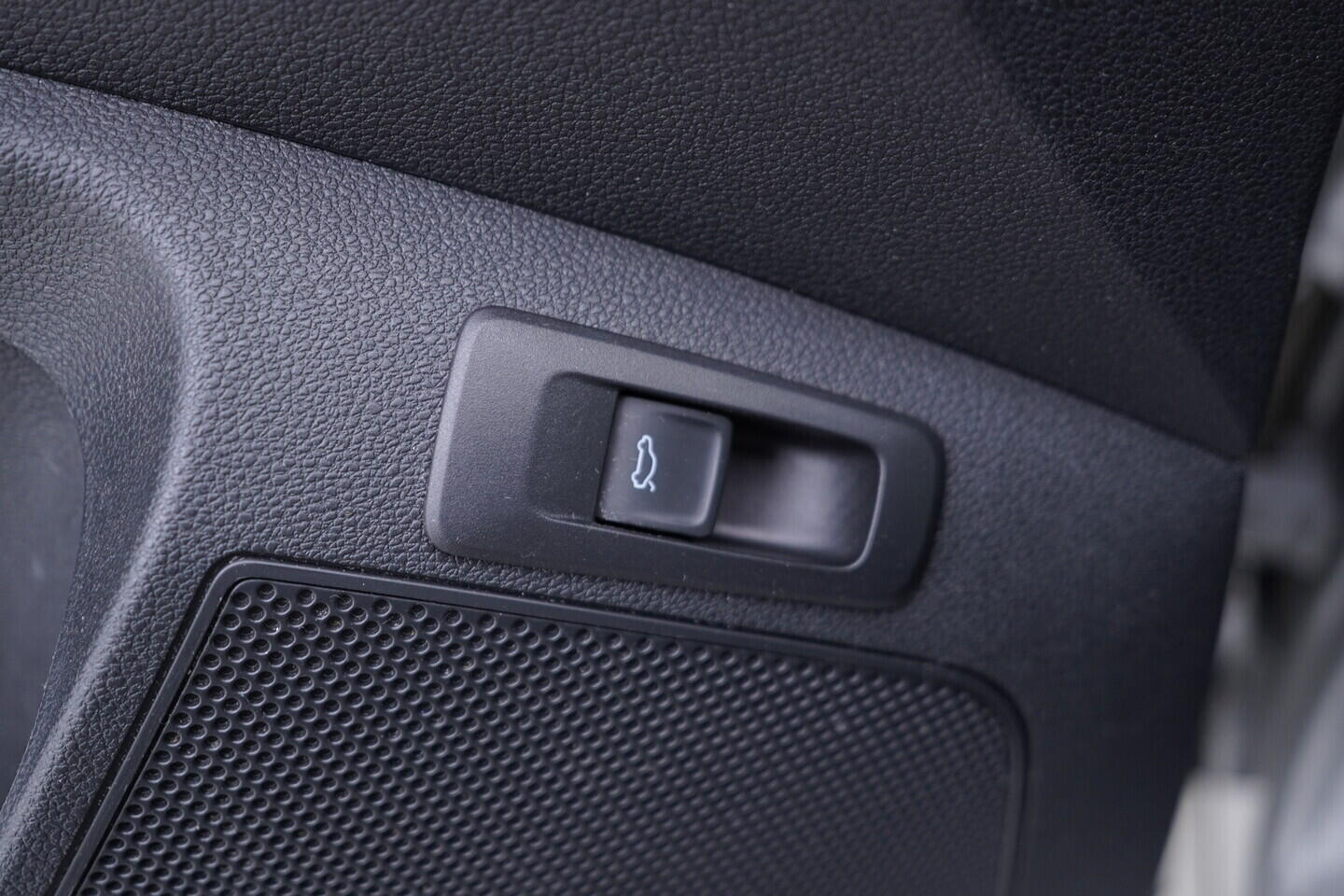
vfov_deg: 36.9
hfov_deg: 53.1
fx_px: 1344
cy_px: 448
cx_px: 672
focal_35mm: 36
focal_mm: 24
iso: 320
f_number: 2.8
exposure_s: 1/40
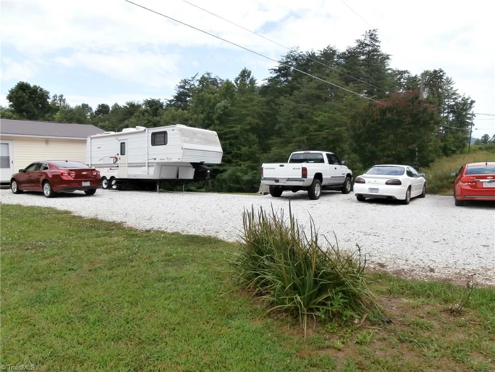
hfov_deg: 71.6
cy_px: 186
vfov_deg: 56.8
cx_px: 248
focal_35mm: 24
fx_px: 343
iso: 100
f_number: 7.9
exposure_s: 1/125
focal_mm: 4.2
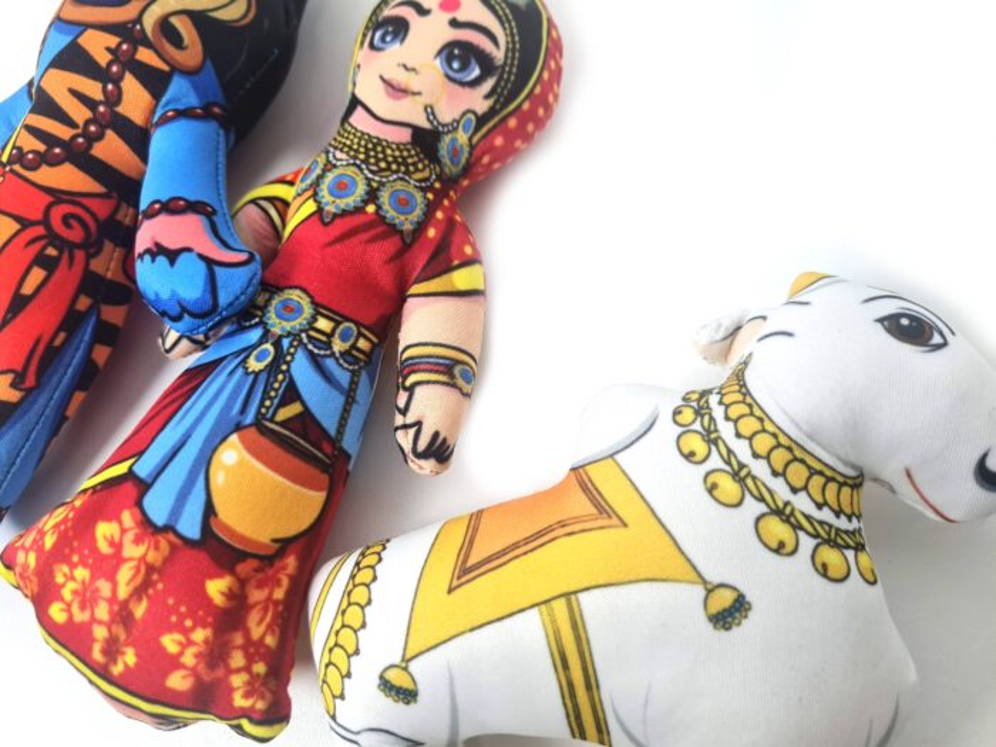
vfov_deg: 53.1
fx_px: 748
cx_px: 498
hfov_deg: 67.3
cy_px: 374
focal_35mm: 26
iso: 100
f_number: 1.8
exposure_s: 1/120
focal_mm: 5.4
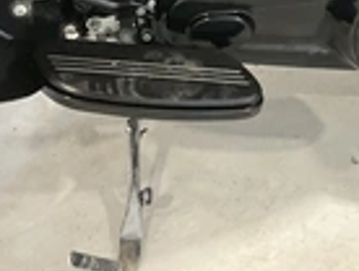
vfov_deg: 16.4
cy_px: -112
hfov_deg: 23.2
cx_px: 234
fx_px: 873
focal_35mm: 84
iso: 200
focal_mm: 3
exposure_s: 1/60
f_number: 1.8
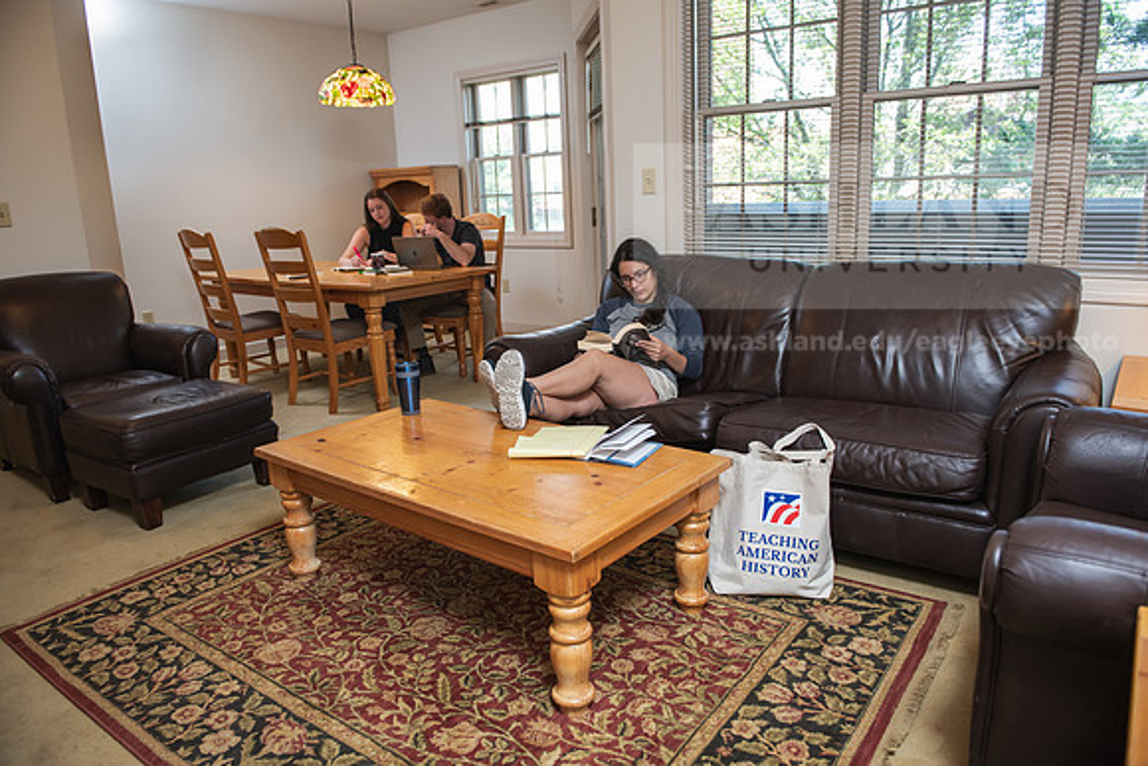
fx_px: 765
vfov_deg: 53.2
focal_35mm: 24
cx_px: 574
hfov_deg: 73.7
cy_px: 383
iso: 800
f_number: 3.5
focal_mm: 24
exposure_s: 1/125
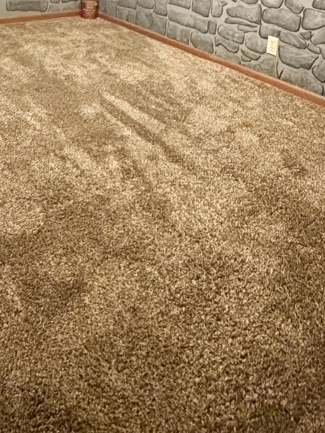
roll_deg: -3.3
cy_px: -39
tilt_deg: -7.2
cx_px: 98
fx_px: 413
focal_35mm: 33
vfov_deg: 43.5
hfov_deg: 42.1
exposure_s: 1/60
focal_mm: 2.22
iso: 1250
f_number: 2.2
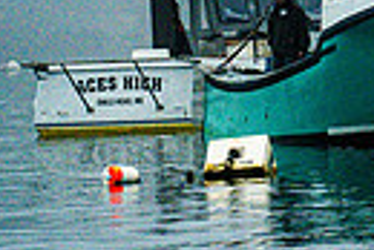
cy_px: -75
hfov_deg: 3.7
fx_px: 5668
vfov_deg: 2.5
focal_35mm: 545
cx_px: 789
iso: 500
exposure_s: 1/4000
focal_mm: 105
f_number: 5.6
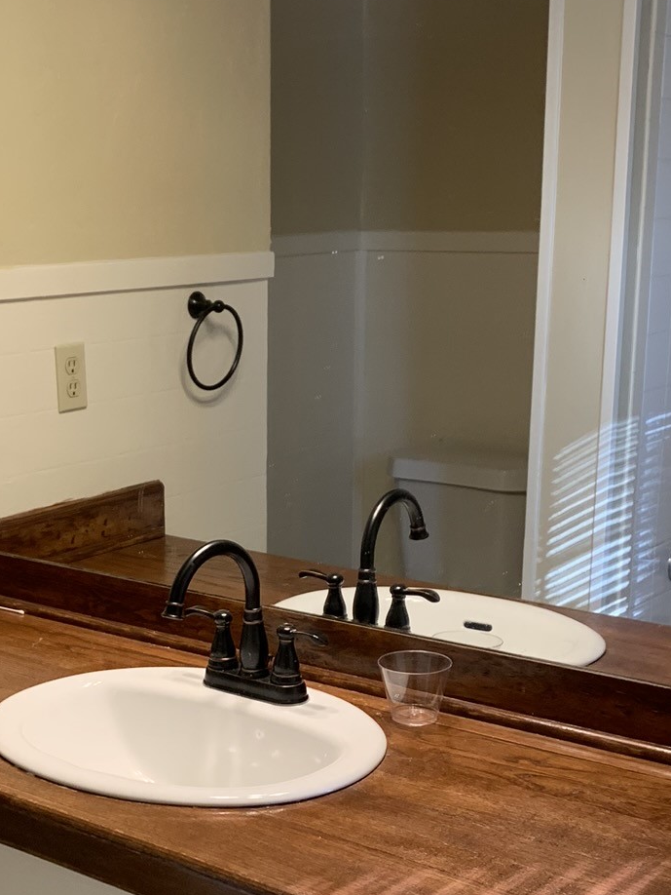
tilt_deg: -15.1
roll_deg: +1.8
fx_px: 1498
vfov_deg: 32.9
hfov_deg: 24.8
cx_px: 135
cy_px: 609
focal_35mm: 58
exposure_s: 1/64
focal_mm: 4.25
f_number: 1.8
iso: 100
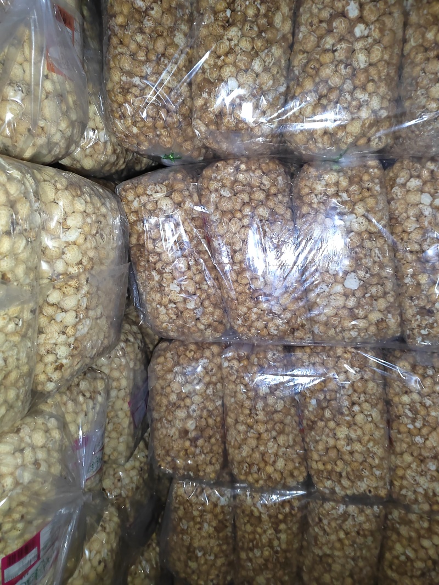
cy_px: 292
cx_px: 220
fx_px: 389
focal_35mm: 23
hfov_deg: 58.9
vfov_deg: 73.9
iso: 4120
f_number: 1.9
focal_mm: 5.52
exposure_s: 1/25
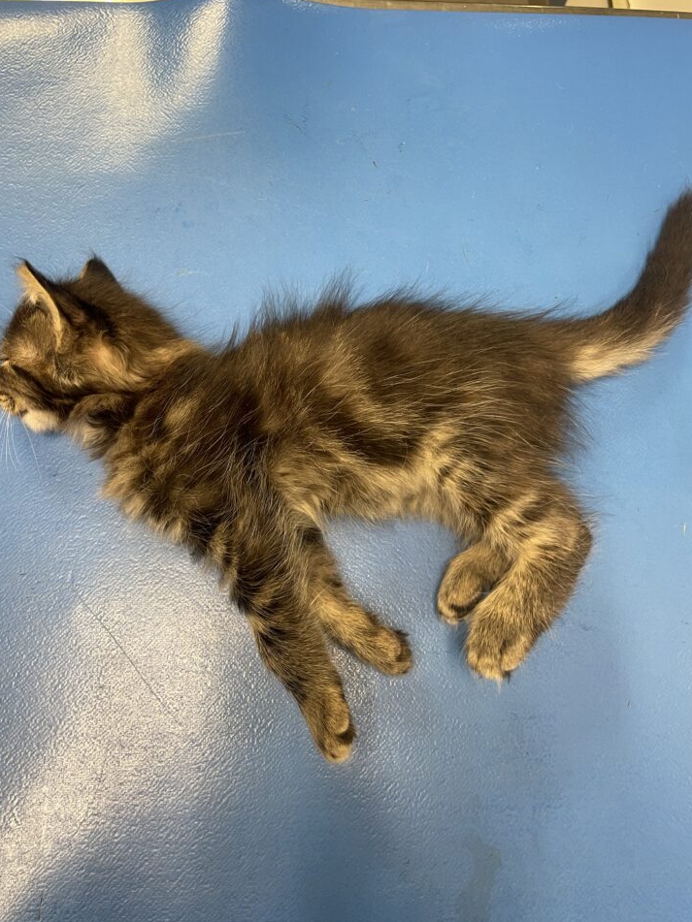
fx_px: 746
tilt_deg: -73.3
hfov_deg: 49.7
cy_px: 438
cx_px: 321
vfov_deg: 63.4
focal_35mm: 28
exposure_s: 1/50
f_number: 1.6
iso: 100
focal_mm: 4.2
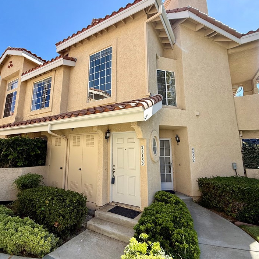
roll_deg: -0.1
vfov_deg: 80.7
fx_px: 152
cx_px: 115
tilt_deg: +10.8
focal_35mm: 18
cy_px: 125
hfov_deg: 80.4
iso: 50
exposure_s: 1/709
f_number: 2.2
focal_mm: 2.22
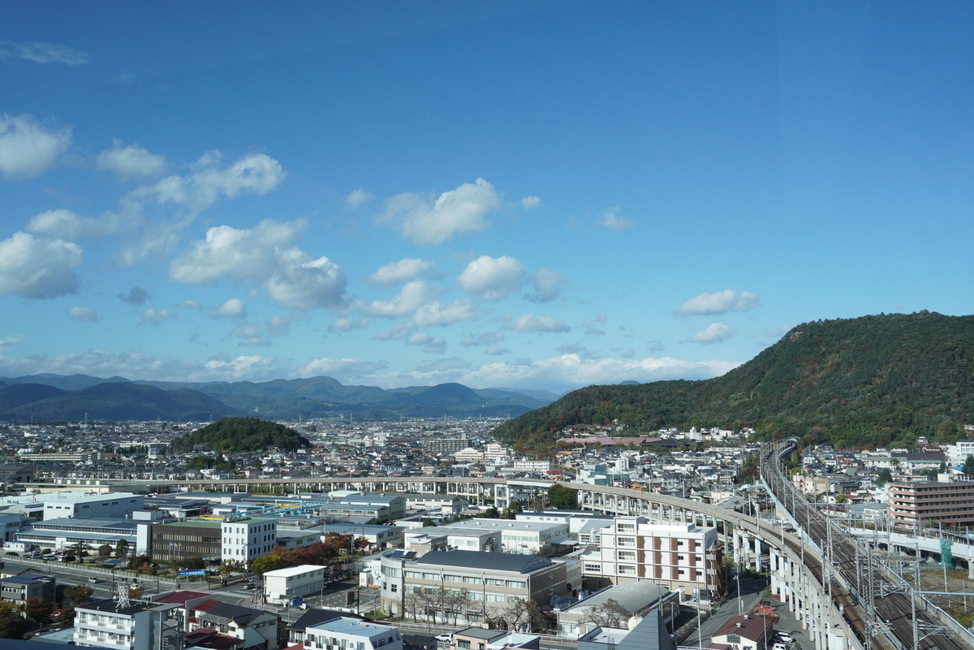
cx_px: 487
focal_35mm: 32
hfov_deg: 59.5
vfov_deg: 41.7
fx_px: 852
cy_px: 325
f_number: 6.3
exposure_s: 1/2500
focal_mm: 21
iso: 800
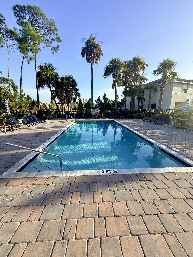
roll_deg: -0.2
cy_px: 128
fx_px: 104
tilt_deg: -10.3
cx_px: 96
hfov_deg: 85.7
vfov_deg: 102.1
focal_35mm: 14
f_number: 2.2
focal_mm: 2.22
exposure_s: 1/809
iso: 50
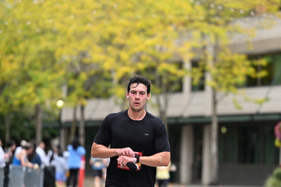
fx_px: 1601
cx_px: 161
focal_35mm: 205
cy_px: 129
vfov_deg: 6.7
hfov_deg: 10.0
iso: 640
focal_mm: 140
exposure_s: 1/2000
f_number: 2.8
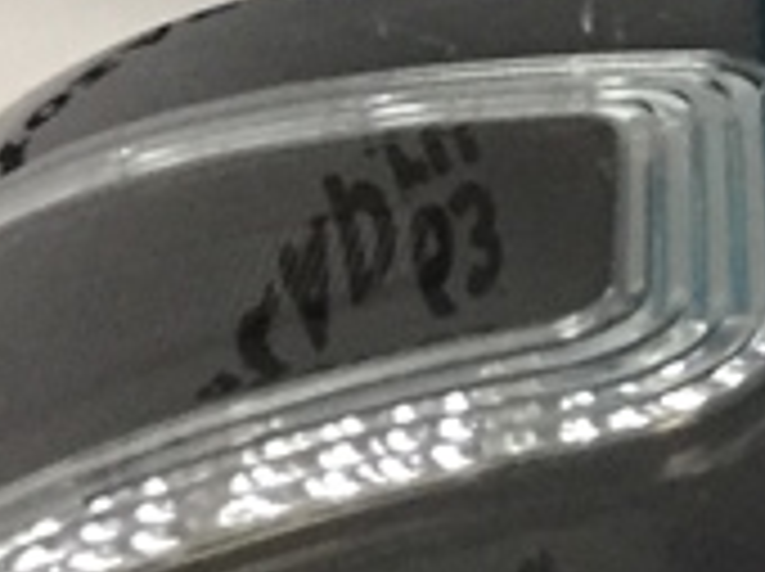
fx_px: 3862
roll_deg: +0.5
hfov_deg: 10.5
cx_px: 1485
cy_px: -428
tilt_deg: -25.0
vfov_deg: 8.2
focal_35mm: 175
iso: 250
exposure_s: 1/33
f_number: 2.2
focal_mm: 4.15
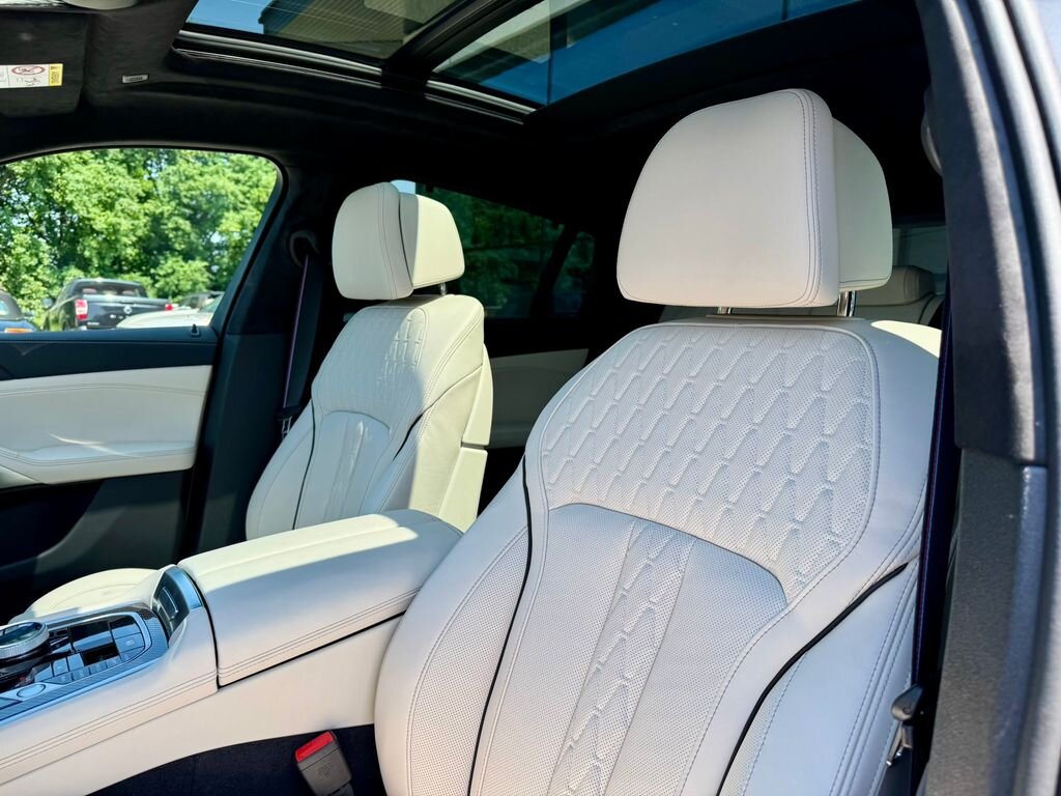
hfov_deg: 71.6
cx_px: 530
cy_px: 398
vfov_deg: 56.8
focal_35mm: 24
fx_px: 736
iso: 80
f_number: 1.78
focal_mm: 6.76
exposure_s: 1/925
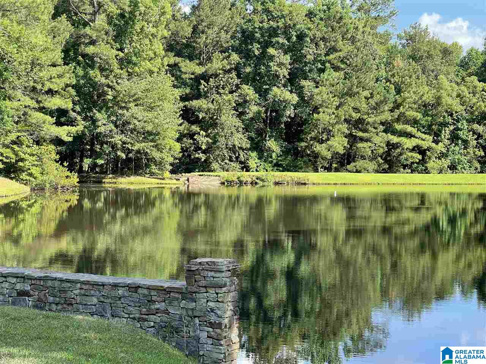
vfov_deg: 22.9
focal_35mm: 64
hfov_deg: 30.3
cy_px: 182
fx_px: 899
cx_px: 243
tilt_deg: -1.6
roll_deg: -1.8
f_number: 2.2
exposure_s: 1/255
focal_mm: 7.5
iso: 20
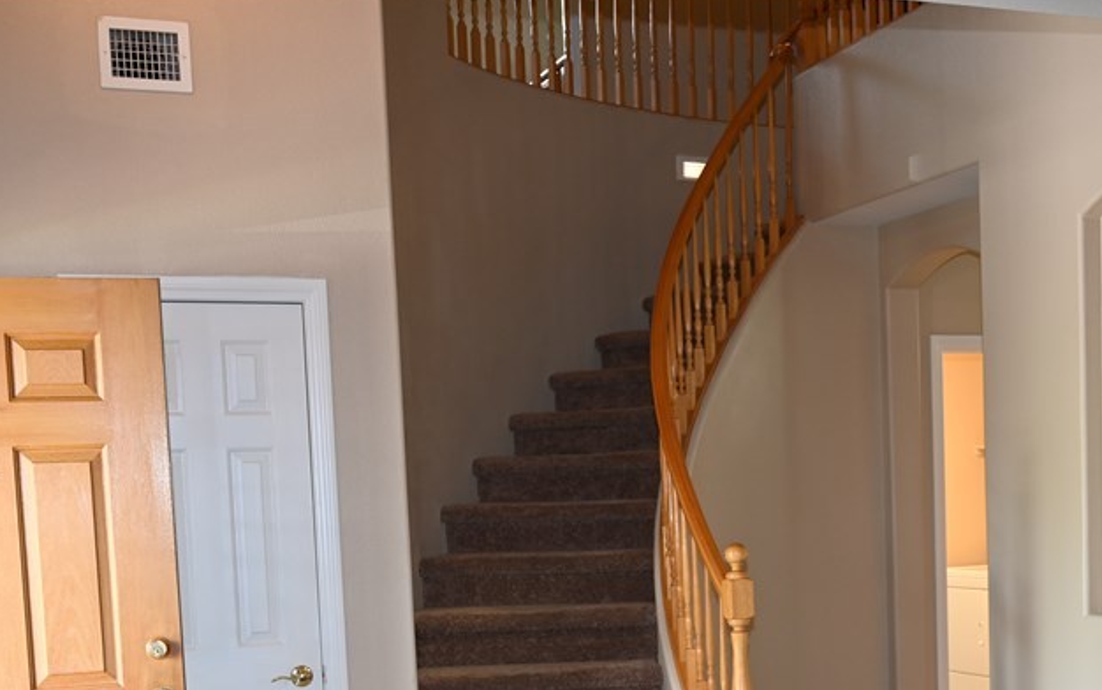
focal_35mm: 54
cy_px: 625
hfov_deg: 37.2
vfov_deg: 23.4
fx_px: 1619
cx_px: 720
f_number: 4
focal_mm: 30.5
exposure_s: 1/60
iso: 640
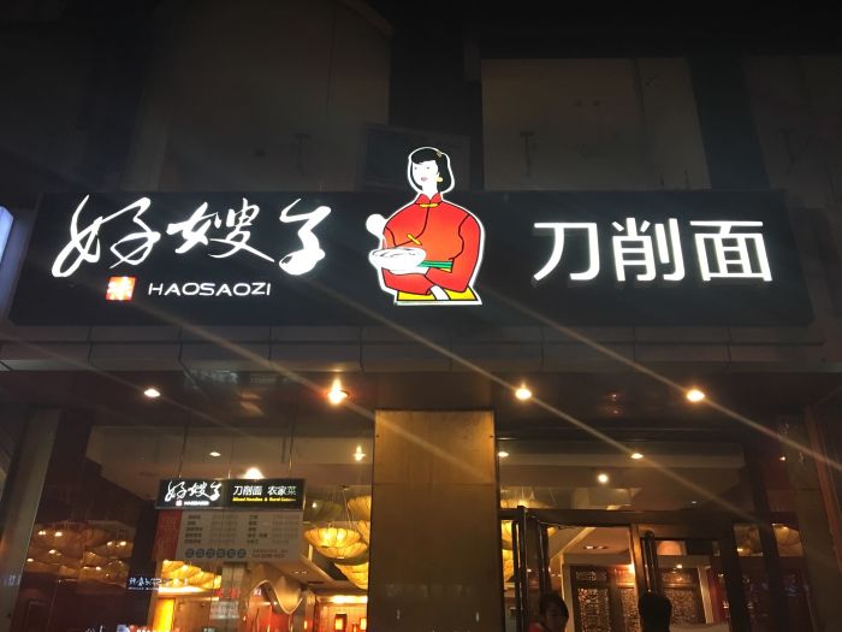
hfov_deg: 61.7
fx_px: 705
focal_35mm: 29
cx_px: 421
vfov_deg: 48.2
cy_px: 316
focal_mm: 4.15
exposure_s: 1/17
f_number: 2.2
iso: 125
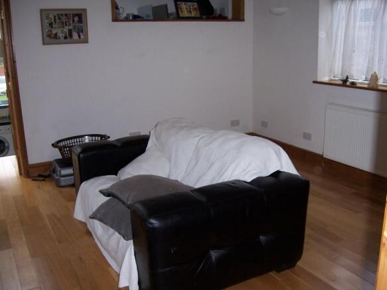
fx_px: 402
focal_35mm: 36
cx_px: 194
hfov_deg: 51.4
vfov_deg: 39.6
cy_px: 145
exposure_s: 1/60
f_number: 3
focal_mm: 6
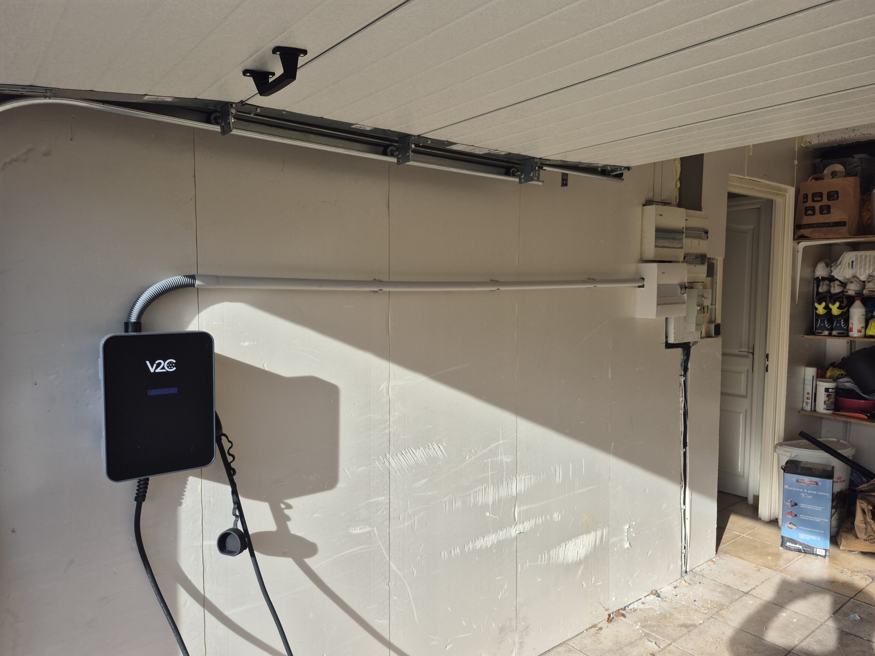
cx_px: 438
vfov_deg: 58.9
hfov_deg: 73.9
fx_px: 581
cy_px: 328
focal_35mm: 23
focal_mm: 5.4
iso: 25
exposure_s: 1/1084
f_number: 1.8
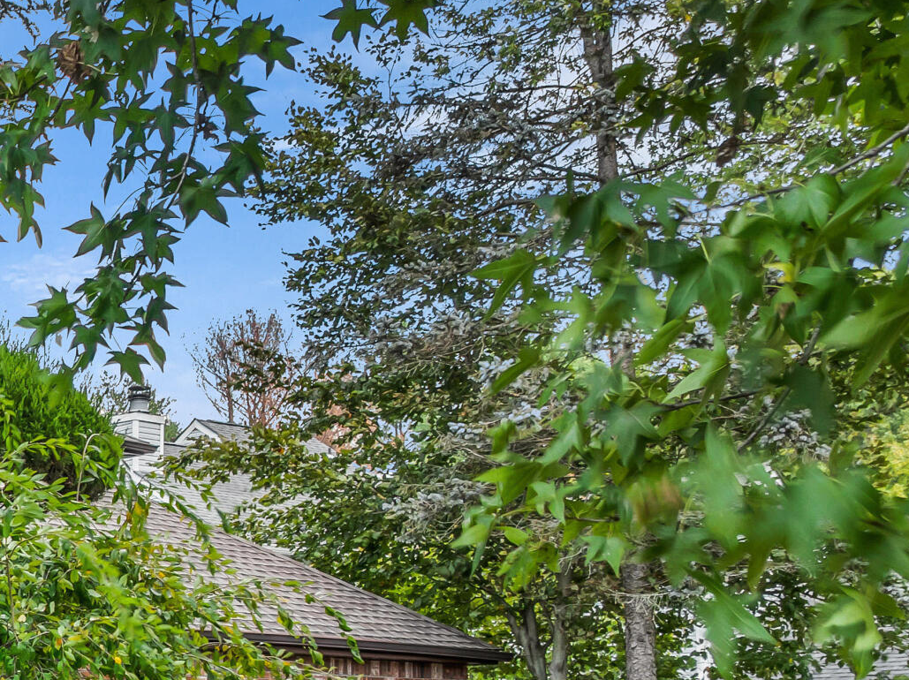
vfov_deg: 19.9
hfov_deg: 23.5
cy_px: 782
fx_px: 1837
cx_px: -371
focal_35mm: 70
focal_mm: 12.29
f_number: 2.8
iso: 110
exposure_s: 1/20
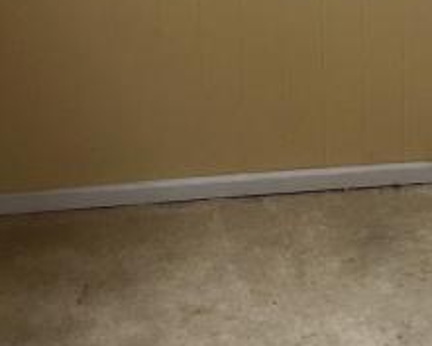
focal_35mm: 132
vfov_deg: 11.3
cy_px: -151
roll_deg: -1.0
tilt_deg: -12.1
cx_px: 436
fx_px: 1688
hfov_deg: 14.3
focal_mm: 4.15
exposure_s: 1/60
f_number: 2.2
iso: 40
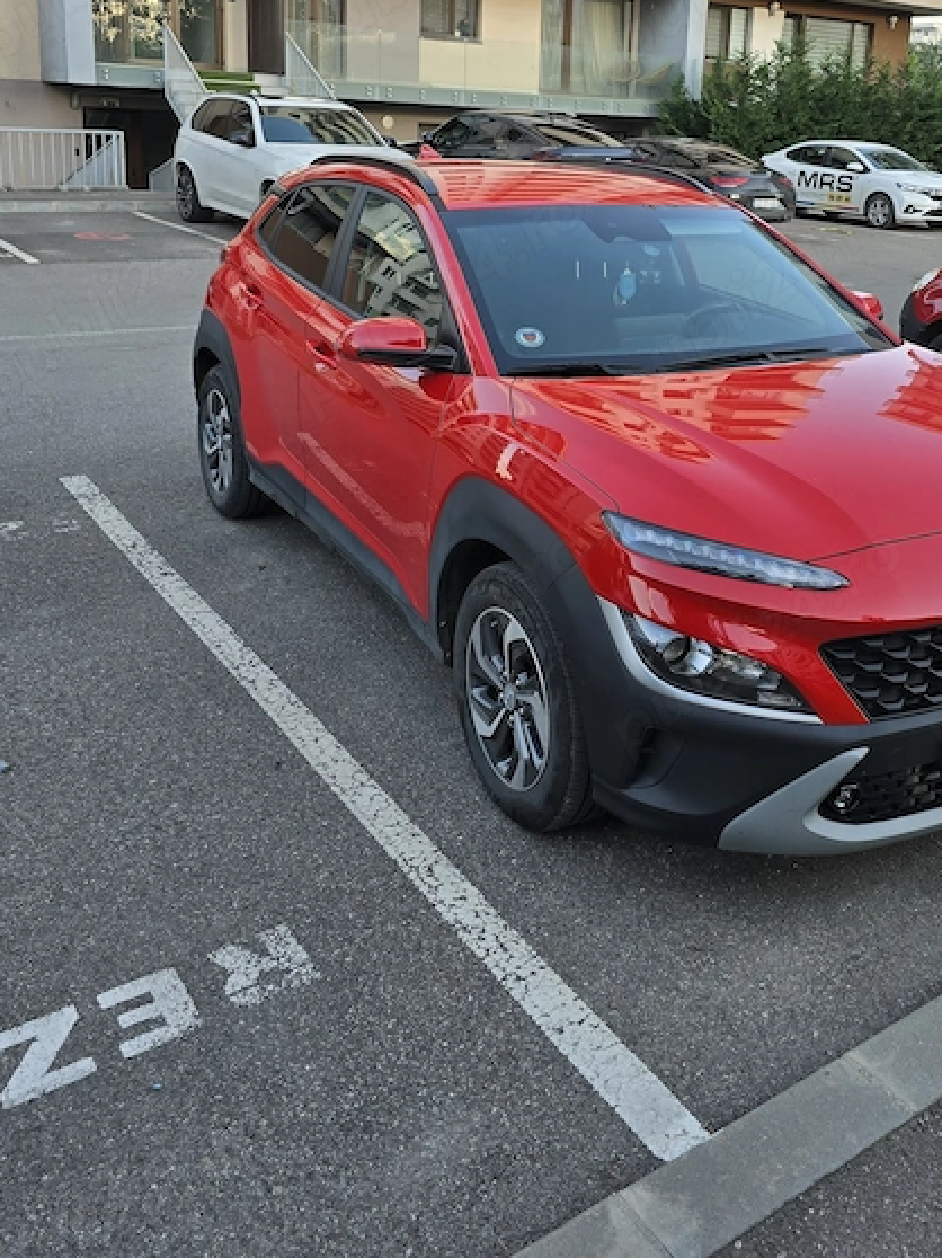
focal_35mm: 33
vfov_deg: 53.7
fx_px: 1198
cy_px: 372
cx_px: 597
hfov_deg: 42.5
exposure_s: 1/182
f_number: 1.7
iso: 20
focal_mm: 6.3
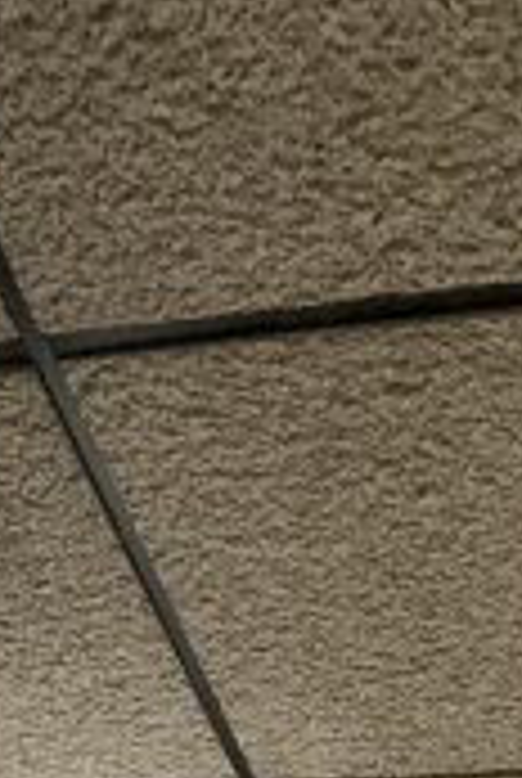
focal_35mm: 56
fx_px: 1213
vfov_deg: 20.4
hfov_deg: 23.6
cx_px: 482
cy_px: 1495
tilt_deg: +1.7
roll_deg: -1.3
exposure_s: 1/113
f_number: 2.2
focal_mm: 2.22
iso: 64
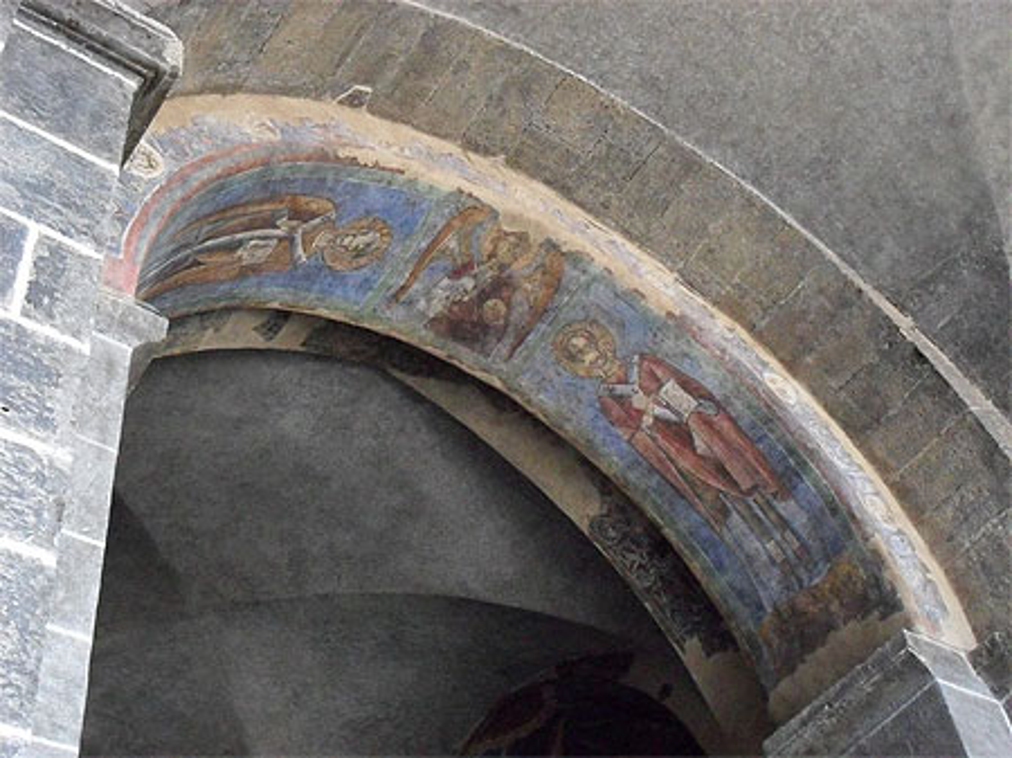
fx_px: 1432
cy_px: 379
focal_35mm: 49
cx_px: 506
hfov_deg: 38.9
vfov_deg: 29.6
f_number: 3.9
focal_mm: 8.7
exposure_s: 1/30
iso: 800
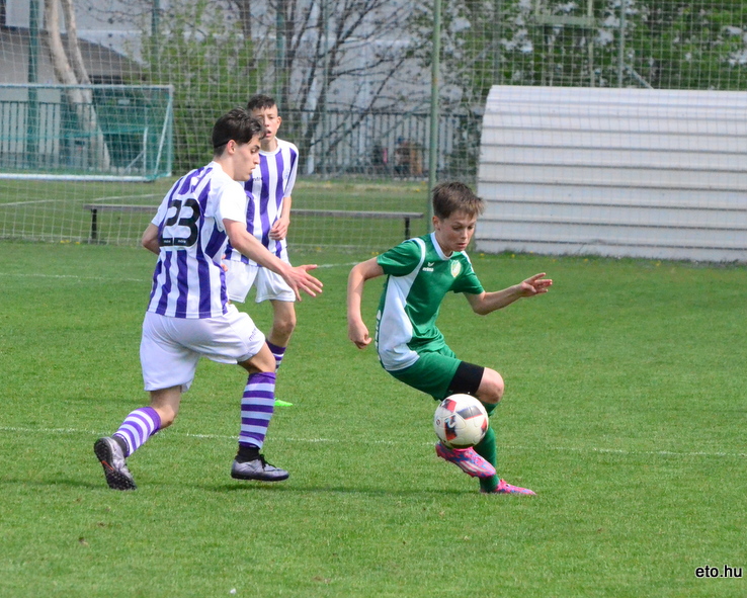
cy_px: 295
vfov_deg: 4.9
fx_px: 7024
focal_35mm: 318
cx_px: 310
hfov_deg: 6.1
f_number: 11
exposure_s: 1/8000
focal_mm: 185
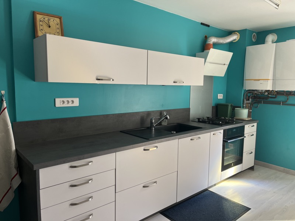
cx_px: 148
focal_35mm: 26
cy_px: 110
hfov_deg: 67.3
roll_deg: -0.9
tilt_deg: -7.0
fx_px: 222
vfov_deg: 53.1
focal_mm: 5.1
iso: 64
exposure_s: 1/121
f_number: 1.6
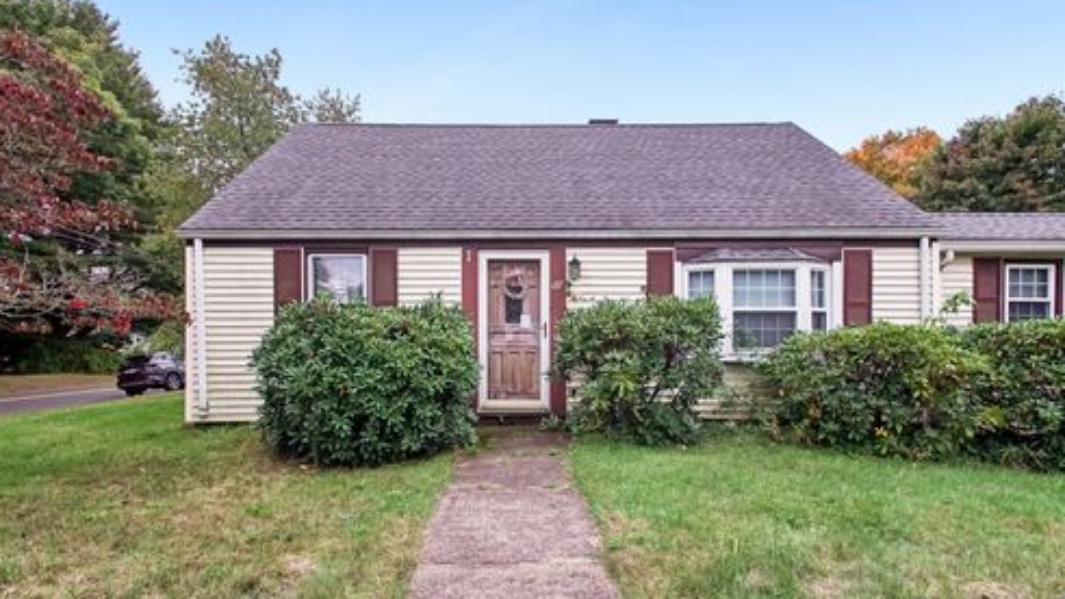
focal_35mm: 16
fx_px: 452
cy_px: 270
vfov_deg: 66.9
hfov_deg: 99.4
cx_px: 536
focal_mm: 10
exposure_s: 1/640
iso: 800
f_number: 7.1
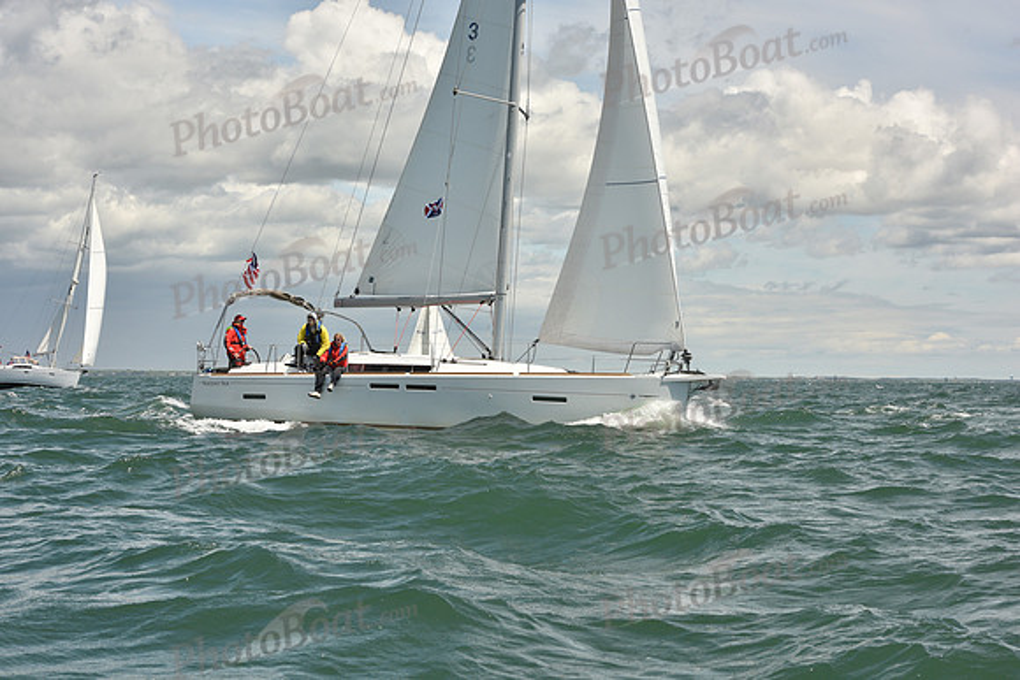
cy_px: 340
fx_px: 2125
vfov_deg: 18.2
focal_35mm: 75
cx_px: 510
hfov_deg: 27.0
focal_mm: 75
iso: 320
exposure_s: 1/800
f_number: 13
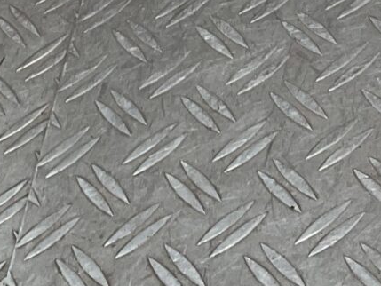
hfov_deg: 11.4
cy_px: -290
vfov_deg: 8.2
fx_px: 1905
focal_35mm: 173
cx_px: 88
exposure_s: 1/238
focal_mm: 3
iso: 16
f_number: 1.8
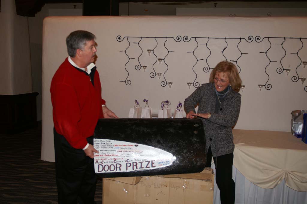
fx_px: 281
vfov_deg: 39.9
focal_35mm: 33
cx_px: 154
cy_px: 102
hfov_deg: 57.3
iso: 200
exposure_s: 1/60
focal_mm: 22
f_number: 3.5
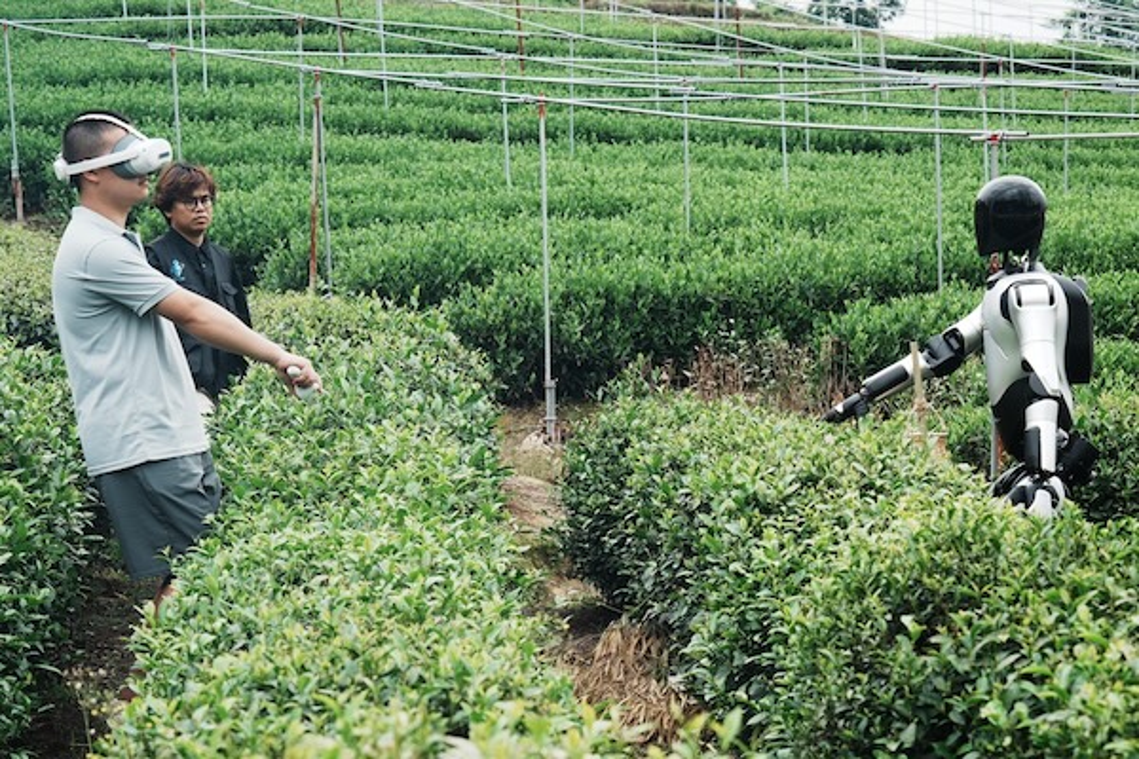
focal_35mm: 54
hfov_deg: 36.9
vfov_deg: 25.1
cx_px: 570
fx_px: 1708
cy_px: 380
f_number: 5.6
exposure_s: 1/200
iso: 125
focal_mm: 54
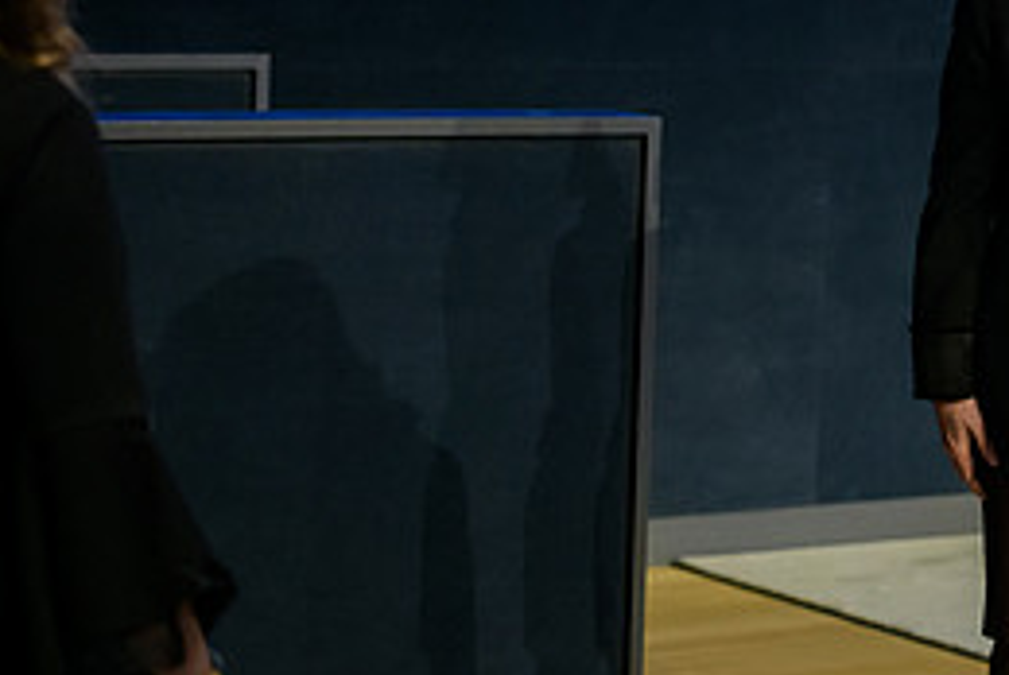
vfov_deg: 8.8
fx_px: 4377
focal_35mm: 156
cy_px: 126
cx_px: 1090
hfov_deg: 12.9
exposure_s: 1/200
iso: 1600
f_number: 3.2
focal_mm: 70
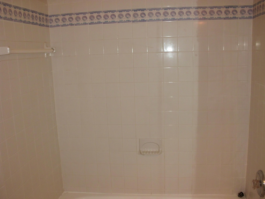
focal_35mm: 36
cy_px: 100
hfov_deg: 51.4
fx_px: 276
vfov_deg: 39.7
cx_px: 132
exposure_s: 1/60
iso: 100
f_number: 2.9
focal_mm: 6.3
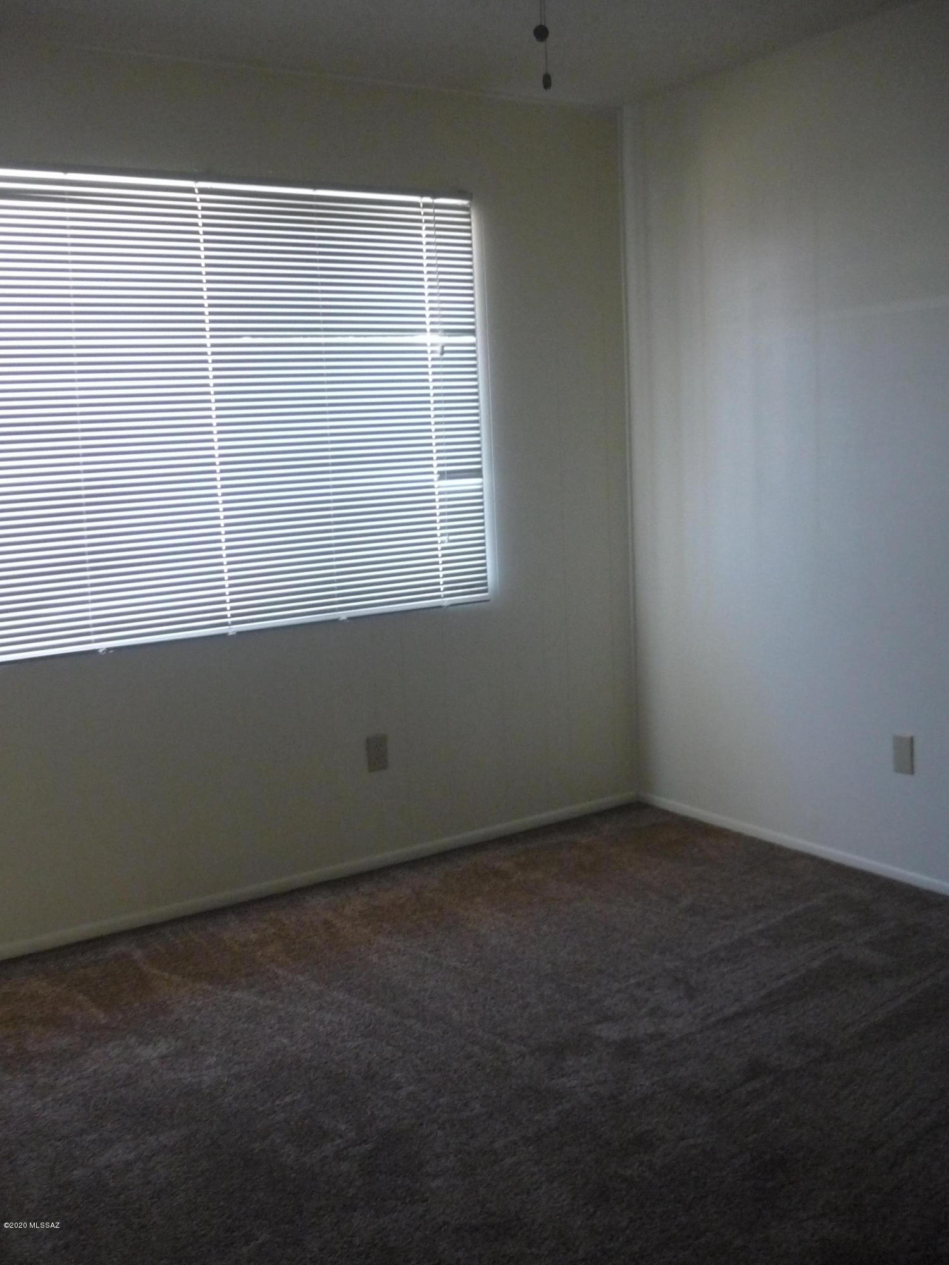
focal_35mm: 33
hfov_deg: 42.9
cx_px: 474
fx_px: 1206
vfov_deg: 55.4
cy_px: 632
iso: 400
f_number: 2.8
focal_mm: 5.5
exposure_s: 1/25
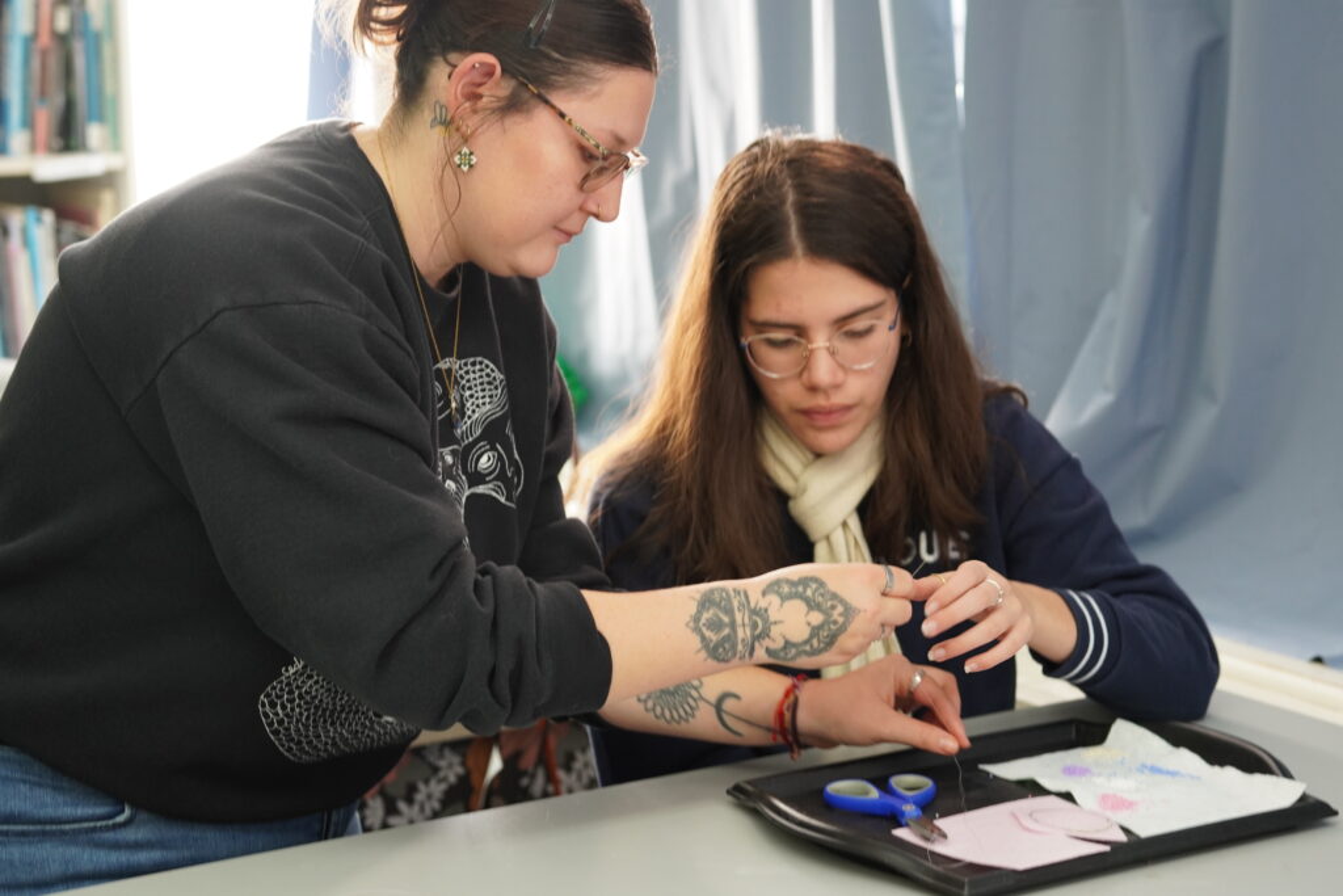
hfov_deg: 27.7
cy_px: 448
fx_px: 2725
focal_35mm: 73
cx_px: 672
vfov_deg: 18.7
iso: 640
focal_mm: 48.7
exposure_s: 1/80
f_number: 2.8
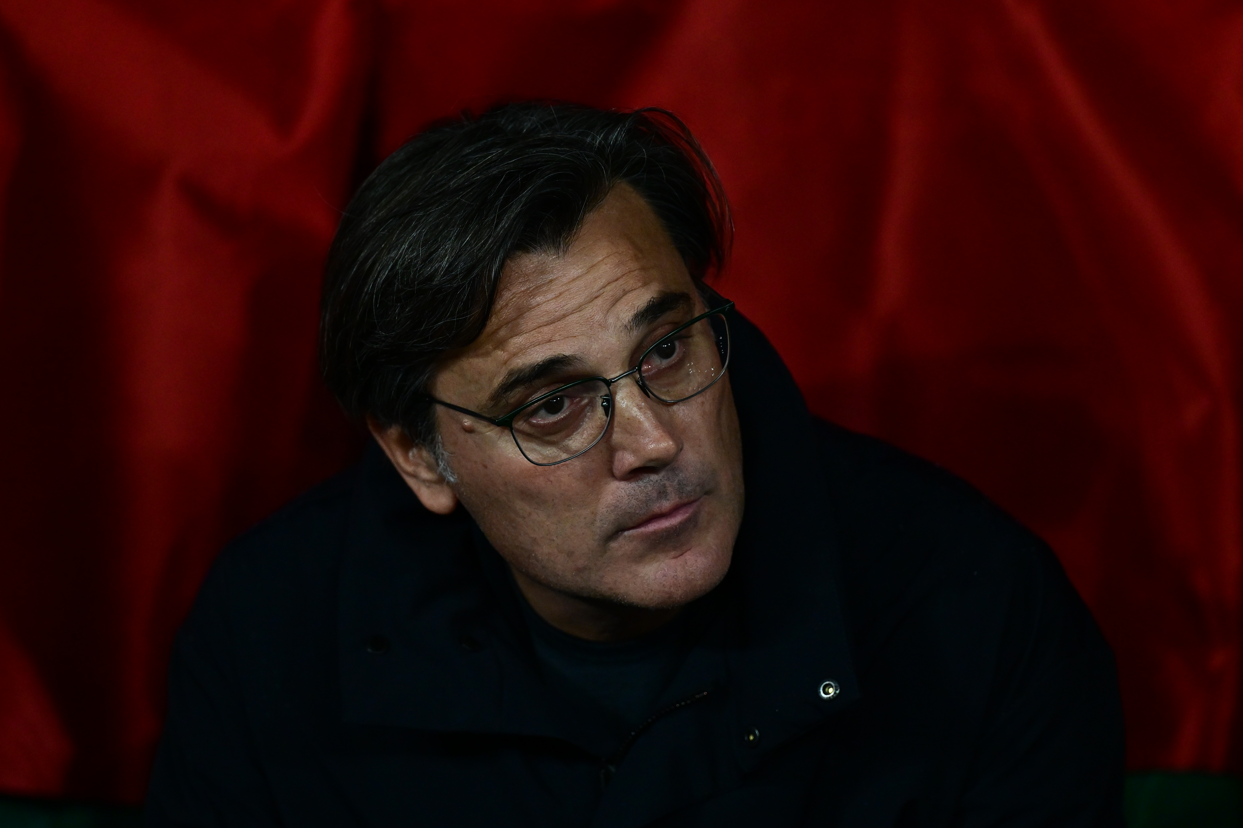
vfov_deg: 4.6
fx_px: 10355
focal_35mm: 300
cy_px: 414
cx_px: 622
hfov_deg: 6.9
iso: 2500
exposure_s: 1/1000
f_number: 2.8
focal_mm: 200
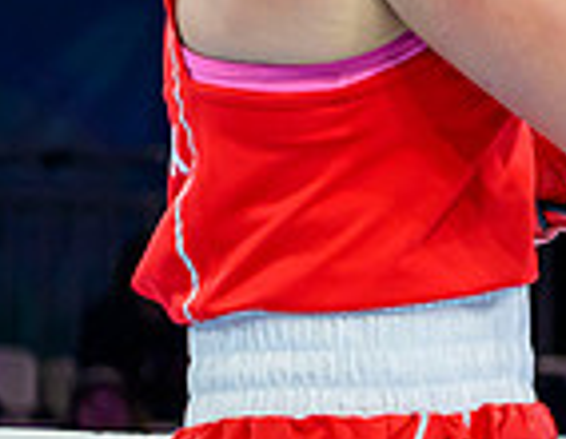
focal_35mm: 401
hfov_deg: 4.7
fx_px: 6635
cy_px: -114
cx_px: 1563
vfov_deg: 3.8
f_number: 3.5
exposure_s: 1/1600
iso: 2500
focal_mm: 70
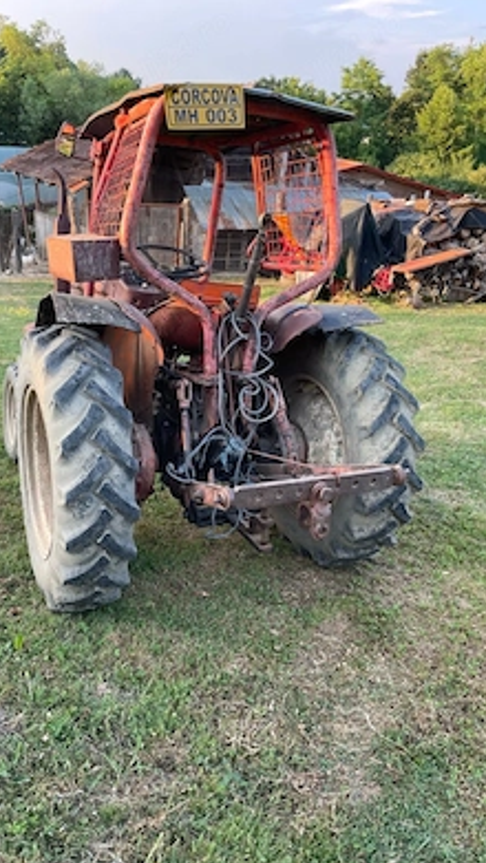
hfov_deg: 40.1
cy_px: 437
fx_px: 664
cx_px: 203
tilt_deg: -25.3
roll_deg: -1.4
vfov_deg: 66.1
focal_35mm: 29
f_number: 1.6
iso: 40
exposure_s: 1/121
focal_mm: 4.2
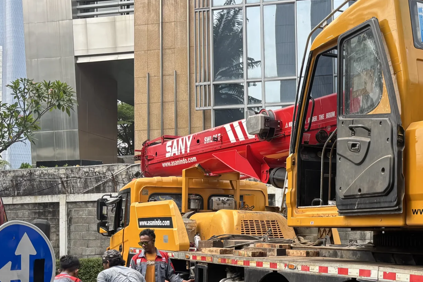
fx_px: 658
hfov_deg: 34.7
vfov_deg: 24.0
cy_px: 205
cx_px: 329
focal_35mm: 56
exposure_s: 1/811
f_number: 1.6
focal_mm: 5.96
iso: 50
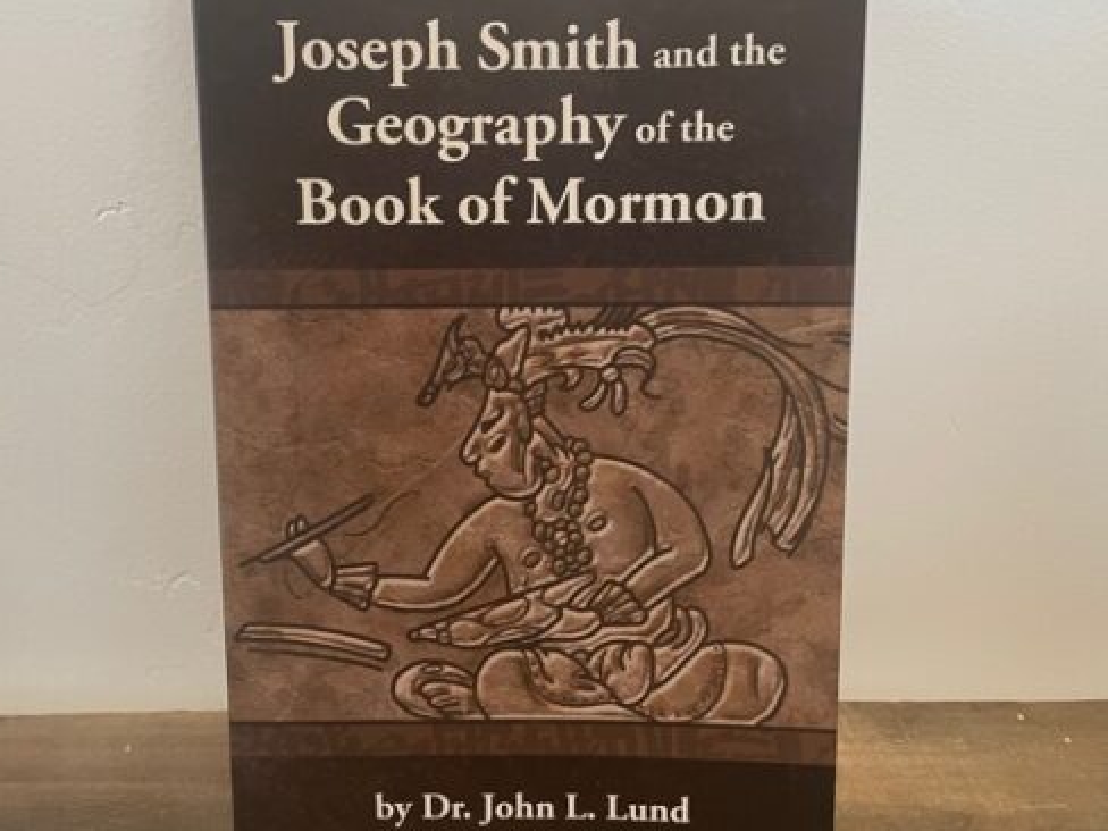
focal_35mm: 32
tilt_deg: -25.3
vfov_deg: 44.1
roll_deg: +0.5
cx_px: 500
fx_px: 1024
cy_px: 397
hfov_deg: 56.7
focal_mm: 4.2
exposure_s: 1/60
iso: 250
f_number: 1.6
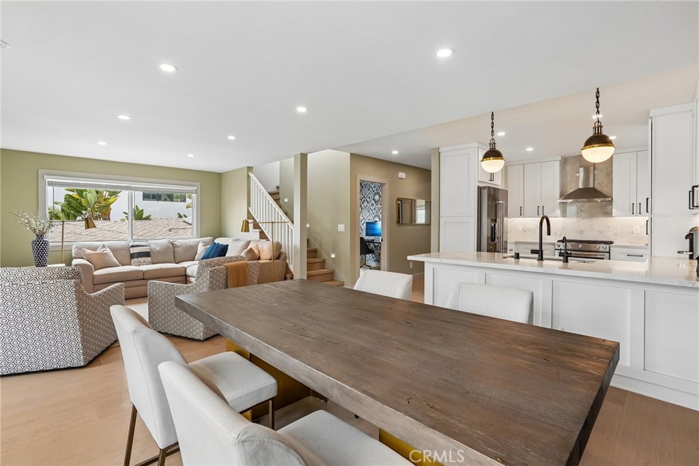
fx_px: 311
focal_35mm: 16
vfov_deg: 73.7
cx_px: 350
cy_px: 233
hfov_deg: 96.8
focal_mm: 16
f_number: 8
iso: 400
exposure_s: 1/30
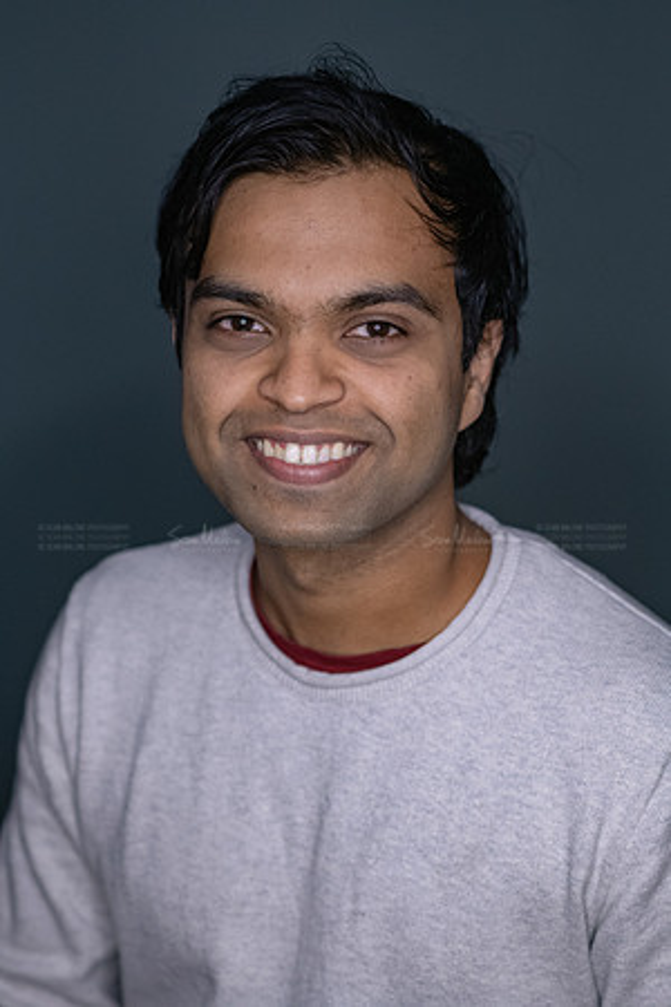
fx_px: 2376
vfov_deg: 23.9
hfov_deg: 16.1
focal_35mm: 85
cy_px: 504
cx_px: 336
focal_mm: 85
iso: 2000
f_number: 3.5
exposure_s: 1/250
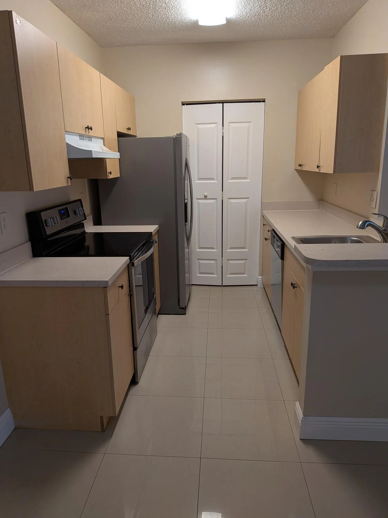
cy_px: 259
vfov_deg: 71.6
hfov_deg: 56.8
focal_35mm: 24
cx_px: 194
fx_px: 359
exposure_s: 1/60
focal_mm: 4.53
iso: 45
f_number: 1.7
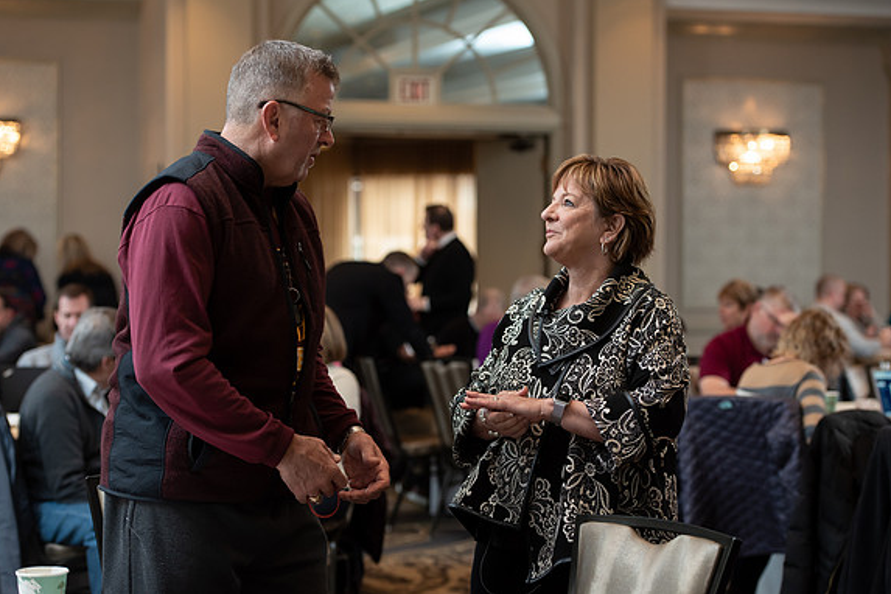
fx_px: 2153
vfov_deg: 15.7
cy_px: 295
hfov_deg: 23.4
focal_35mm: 87
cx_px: 445
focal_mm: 86
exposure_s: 1/200
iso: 1250
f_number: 4
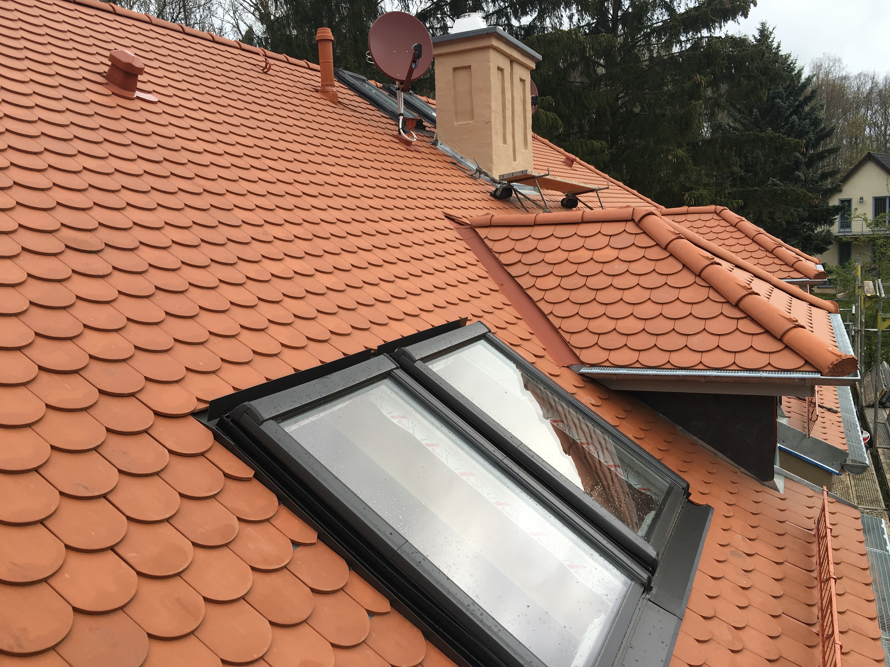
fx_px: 746
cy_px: 334
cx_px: 445
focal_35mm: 29
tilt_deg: -7.9
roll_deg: +3.2
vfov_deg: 48.2
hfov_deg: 61.7
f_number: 2.2
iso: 25
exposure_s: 1/530
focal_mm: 4.15
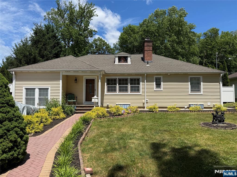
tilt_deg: +3.3
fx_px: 164
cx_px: 118
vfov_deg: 56.8
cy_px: 88
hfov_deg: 71.6
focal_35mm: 24
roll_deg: -0.2
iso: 80
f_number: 1.78
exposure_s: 1/4673
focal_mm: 6.76
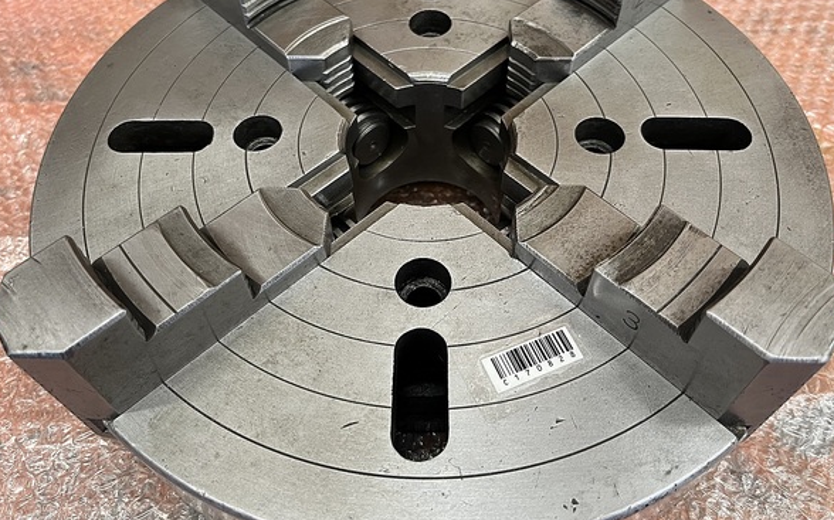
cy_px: 203
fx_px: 682
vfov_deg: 41.6
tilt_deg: -54.4
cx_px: 421
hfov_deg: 62.9
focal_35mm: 30
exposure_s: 1/60
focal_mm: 5.1
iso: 125
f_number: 1.6
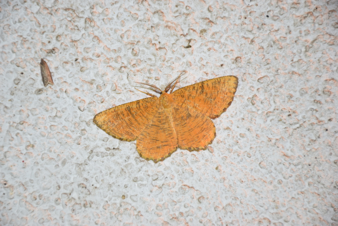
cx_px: 169
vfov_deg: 6.5
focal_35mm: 210
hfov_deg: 9.8
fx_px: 1972
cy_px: 113
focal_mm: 140
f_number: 5.6
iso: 500
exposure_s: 1/60
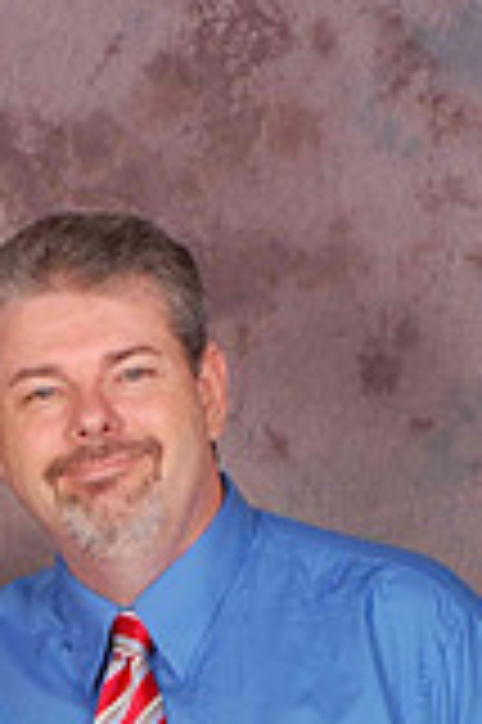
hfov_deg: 7.4
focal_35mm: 185
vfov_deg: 10.8
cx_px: 20
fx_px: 3723
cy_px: 989
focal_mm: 44
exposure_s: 1/125
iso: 200
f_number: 10
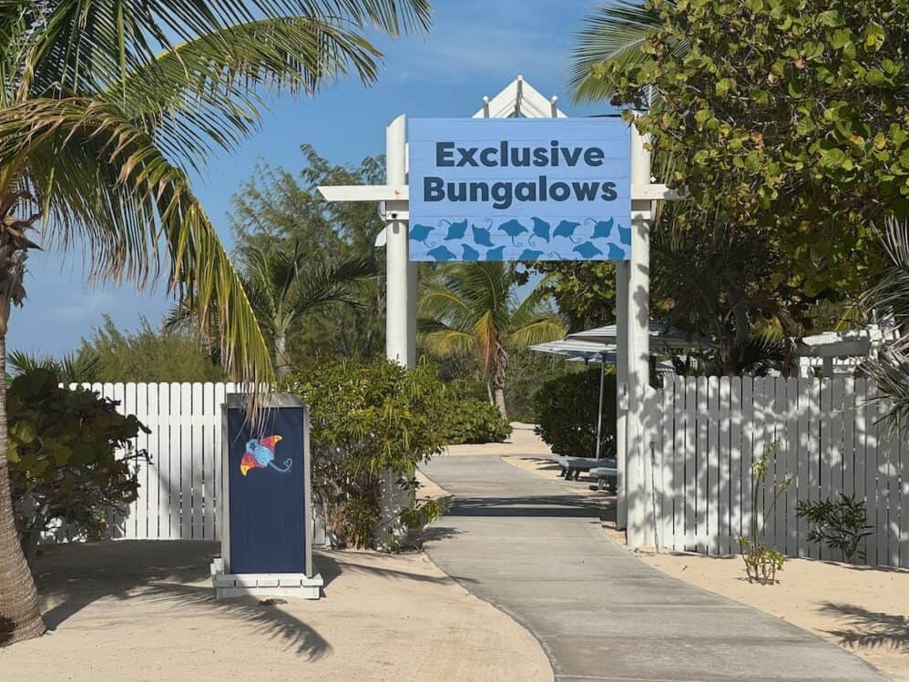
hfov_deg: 24.7
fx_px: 2075
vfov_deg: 18.7
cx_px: 445
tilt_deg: +0.7
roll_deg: +0.4
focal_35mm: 79
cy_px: 347
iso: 25
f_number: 2.8
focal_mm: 9
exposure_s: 1/1727
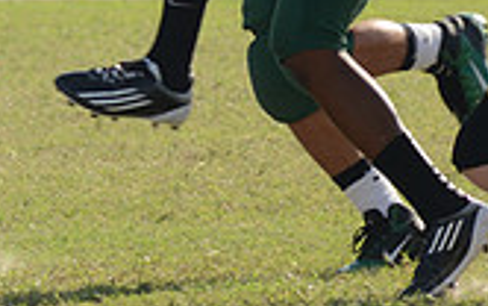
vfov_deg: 1.2
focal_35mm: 1064
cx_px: -244
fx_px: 14160
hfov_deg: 2.0
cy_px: -15
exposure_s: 1/640
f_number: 9
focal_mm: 200
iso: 400
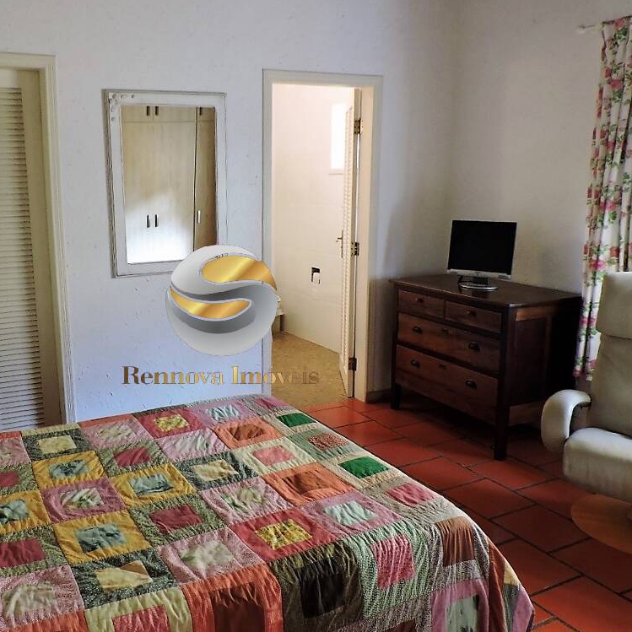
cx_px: 221
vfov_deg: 55.6
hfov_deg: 54.7
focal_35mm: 29
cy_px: 315
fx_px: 599
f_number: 3
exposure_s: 1/30
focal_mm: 4.3
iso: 360
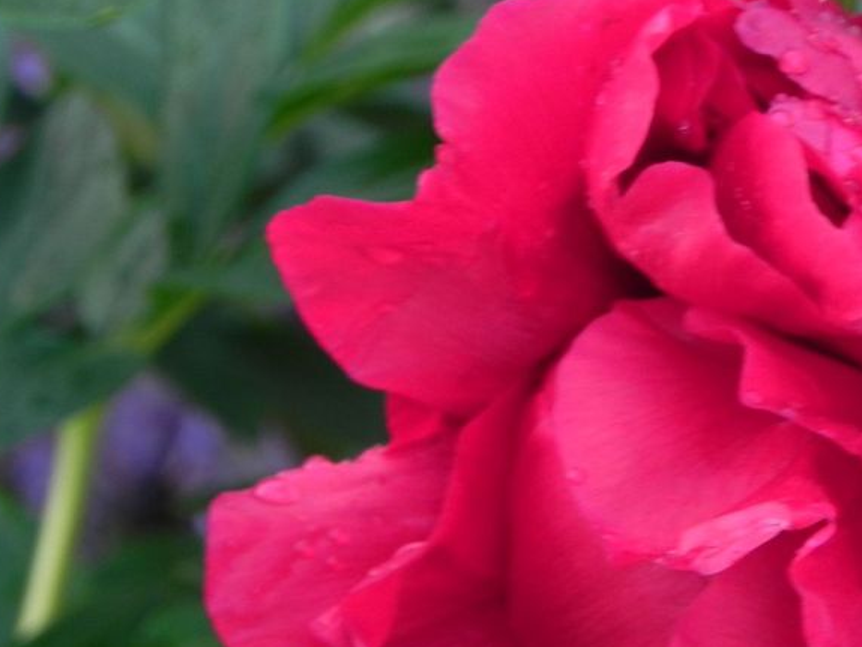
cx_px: 755
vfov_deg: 3.2
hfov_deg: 4.3
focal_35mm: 459
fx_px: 11435
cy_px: 522
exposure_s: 1/20
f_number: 5
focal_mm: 44
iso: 160
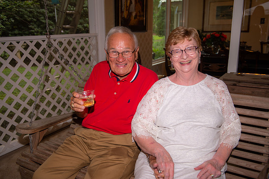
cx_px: 134
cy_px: 90
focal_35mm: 34
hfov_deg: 55.8
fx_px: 254
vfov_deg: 38.8
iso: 64
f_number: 3.5
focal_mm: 34
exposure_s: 1/60
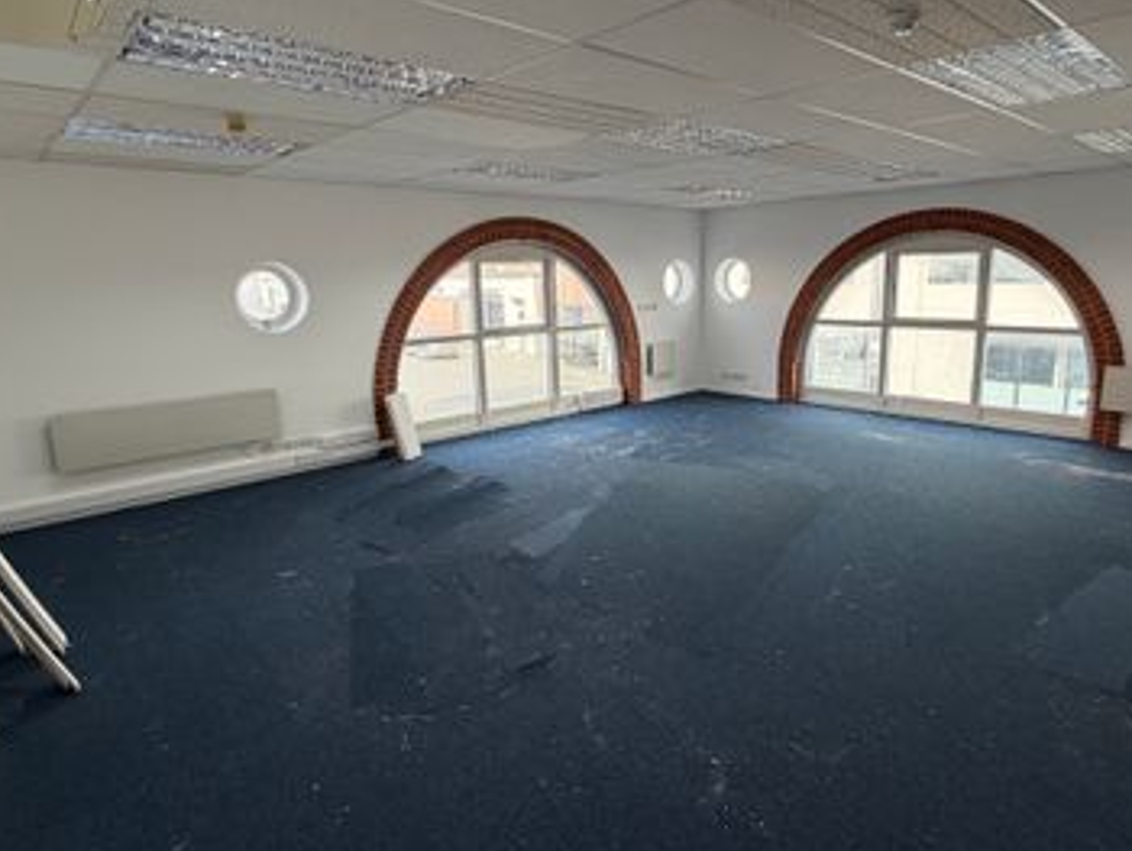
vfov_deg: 78.1
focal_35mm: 16
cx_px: 608
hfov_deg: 94.3
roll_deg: +1.0
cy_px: 408
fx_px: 524
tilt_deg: -11.8
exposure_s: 1/100
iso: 40
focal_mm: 2.22
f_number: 2.2
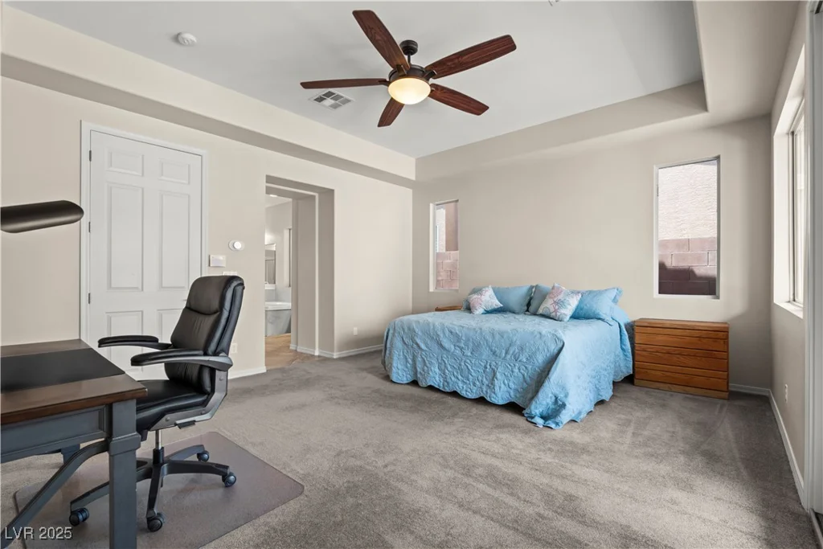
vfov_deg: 73.8
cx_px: 412
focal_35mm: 16
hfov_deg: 96.7
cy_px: 274
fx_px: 366
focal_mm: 16
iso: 200
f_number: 9
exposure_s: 3.2
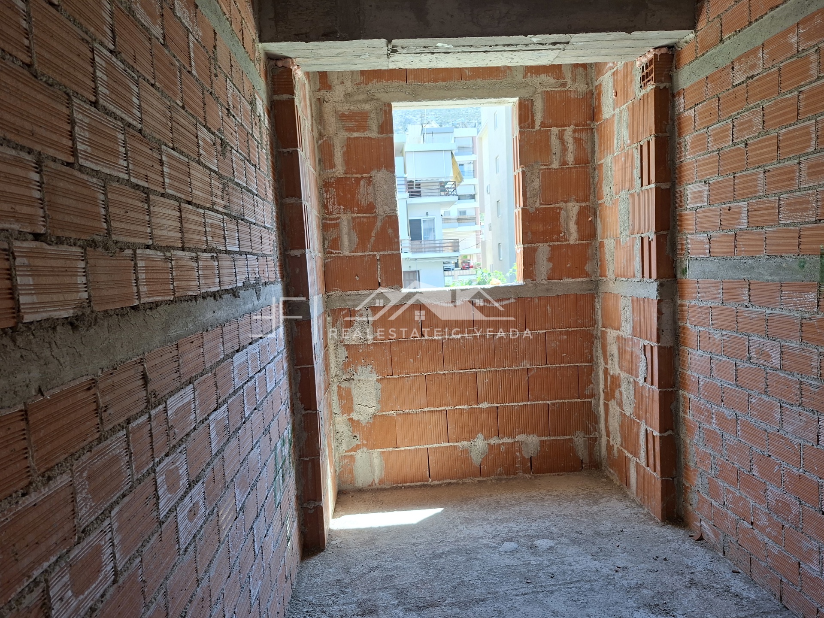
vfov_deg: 58.9
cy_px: 309
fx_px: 547
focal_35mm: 23
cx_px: 412
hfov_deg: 73.9
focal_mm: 5.54
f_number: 1.8
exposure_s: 1/100
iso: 50
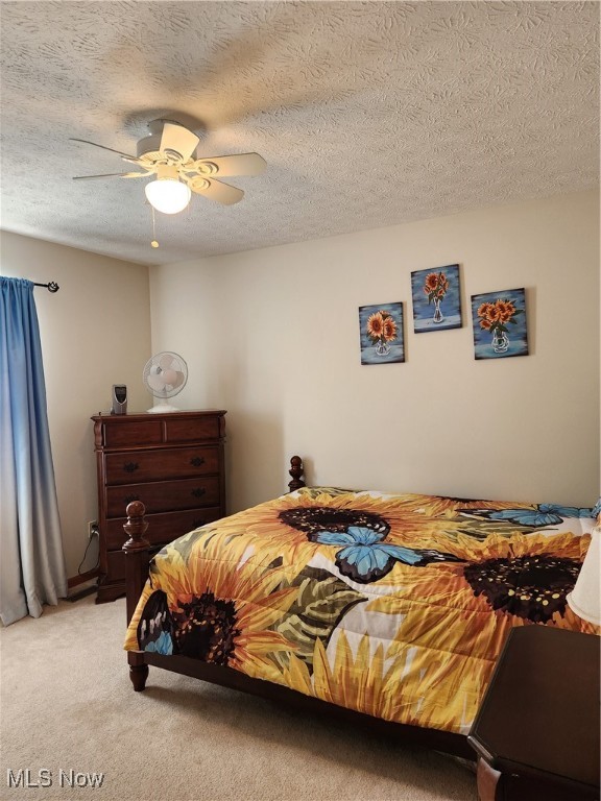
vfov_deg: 73.9
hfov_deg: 58.9
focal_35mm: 23
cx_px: 300
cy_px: 400
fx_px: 532
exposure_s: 1/120
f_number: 1.8
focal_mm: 5.4
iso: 250
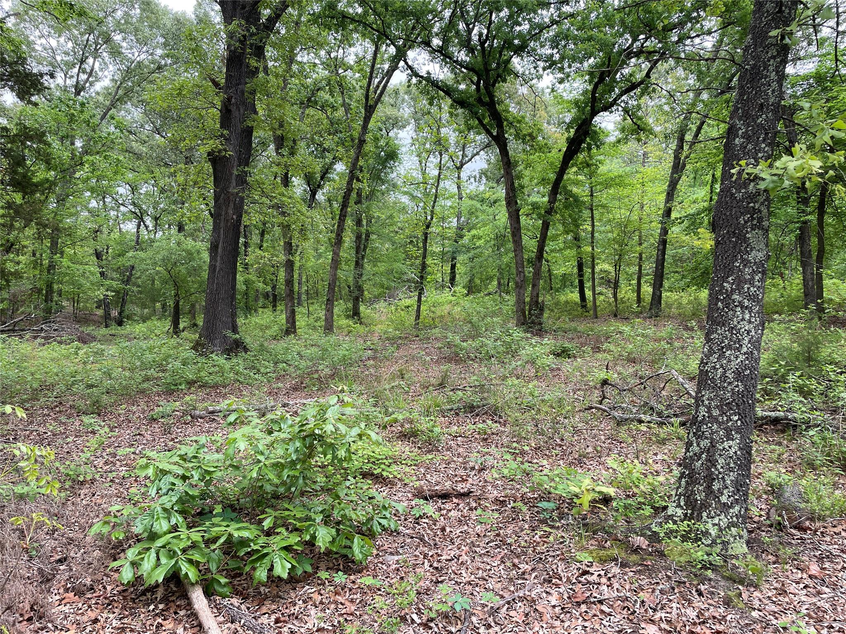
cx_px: 423
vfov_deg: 53.1
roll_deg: -1.1
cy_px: 317
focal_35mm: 26
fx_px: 635
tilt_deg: +0.5
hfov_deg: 67.3
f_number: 1.6
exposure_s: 1/269
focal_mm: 4.2
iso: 32
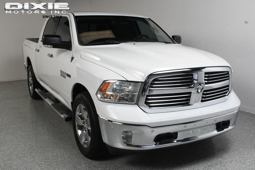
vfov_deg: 34.2
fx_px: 276
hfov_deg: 49.6
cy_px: 85
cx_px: 128
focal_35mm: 39
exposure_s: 1/160
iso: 100
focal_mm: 26
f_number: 13
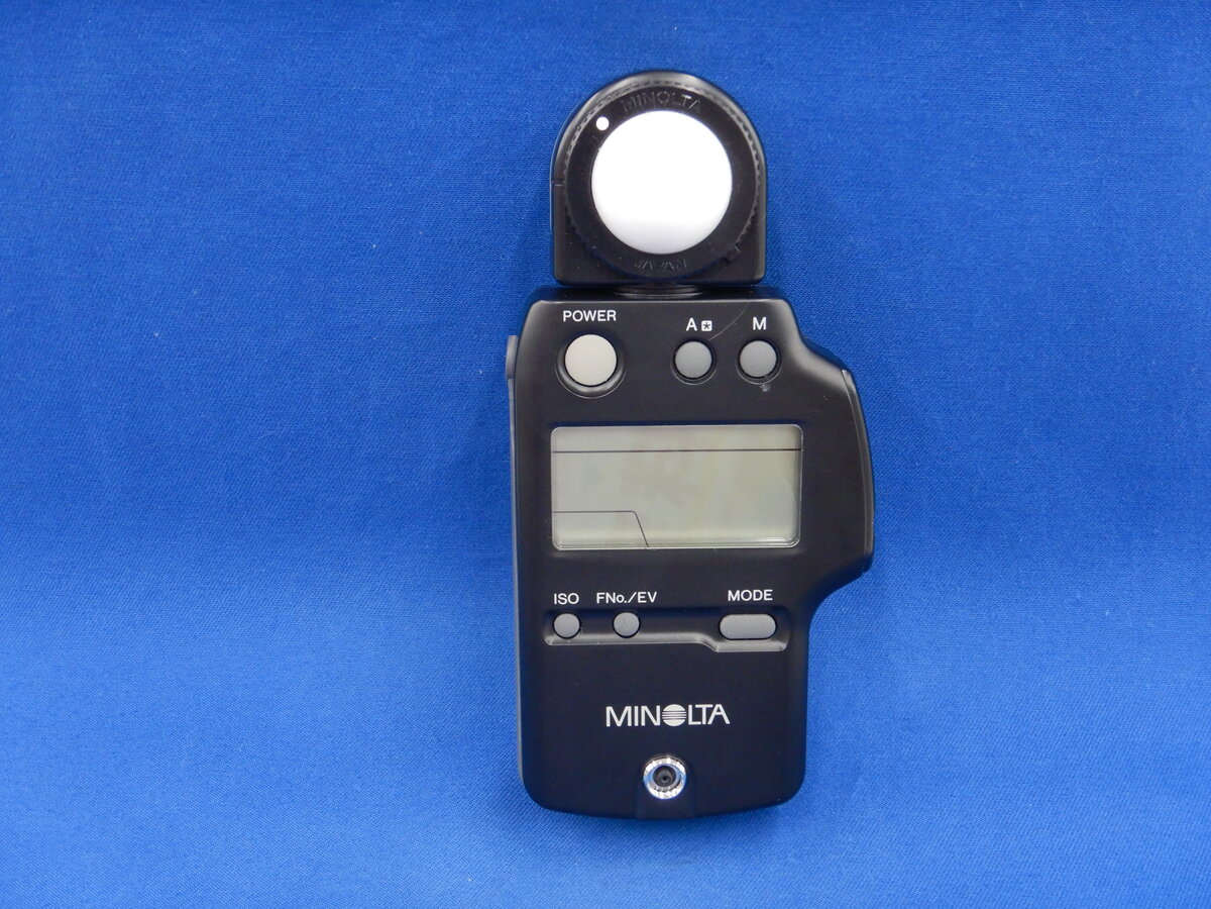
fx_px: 1399
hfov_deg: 46.8
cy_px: 454
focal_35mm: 40
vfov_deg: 36.0
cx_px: 606
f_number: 4.2
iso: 400
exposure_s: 1/30
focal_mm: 7.2
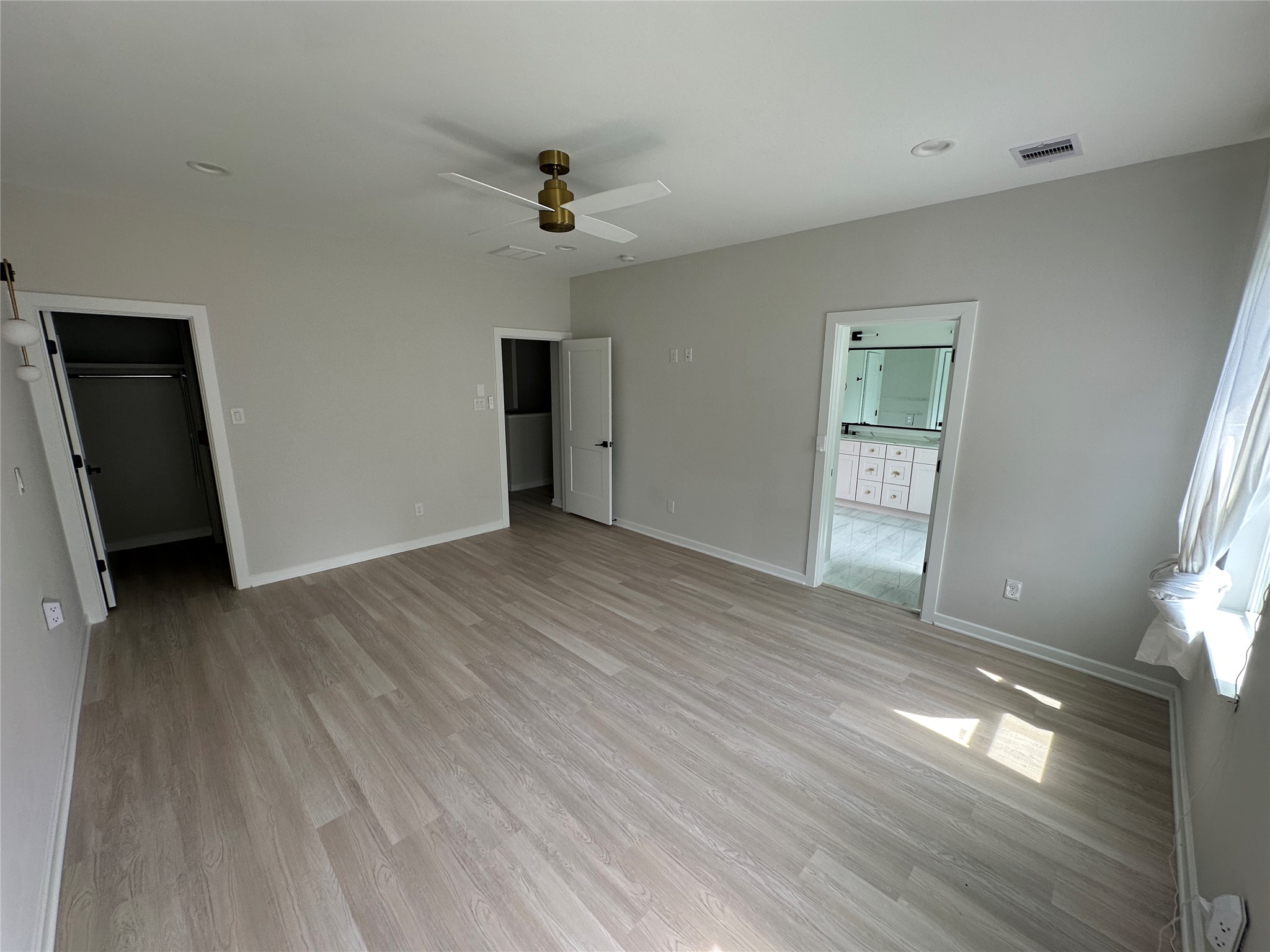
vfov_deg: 85.7
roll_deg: -0.9
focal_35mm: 14
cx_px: 635
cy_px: 476
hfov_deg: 102.1
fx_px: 514
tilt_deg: -12.8
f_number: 2.2
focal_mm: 2.22
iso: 64
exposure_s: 1/99
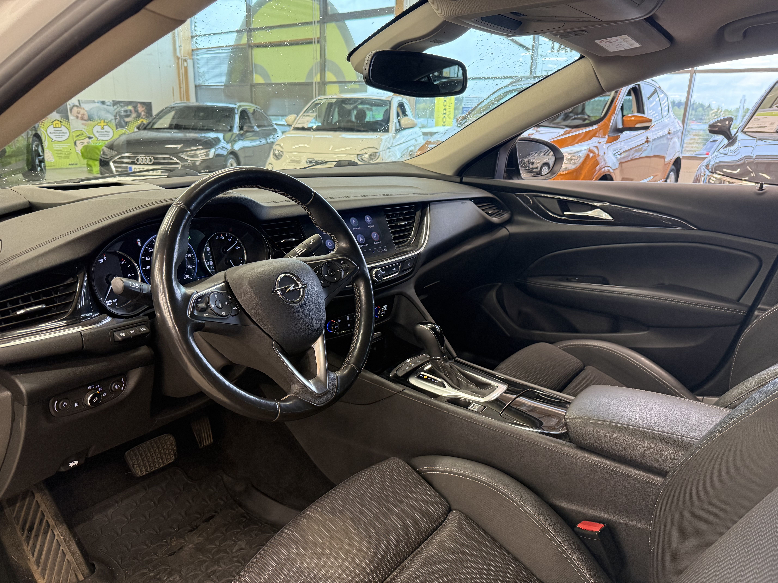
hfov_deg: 71.6
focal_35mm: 24
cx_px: 389
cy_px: 292
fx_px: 539
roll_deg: -0.8
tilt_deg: -18.8
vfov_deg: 56.8
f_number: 1.78
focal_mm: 6.76
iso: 320
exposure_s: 1/60
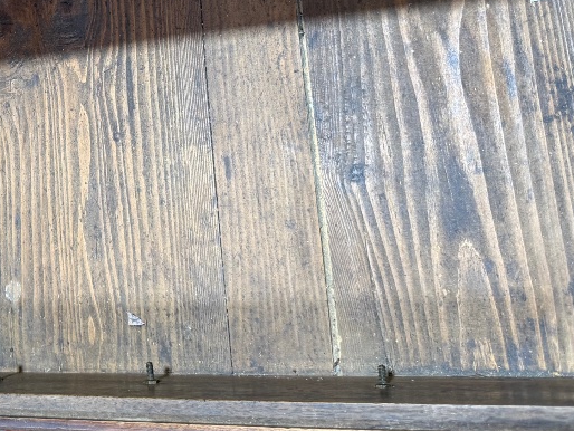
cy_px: 52
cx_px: 37
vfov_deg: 25.4
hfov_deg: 32.3
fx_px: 929
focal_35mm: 56
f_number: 1.78
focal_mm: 6.76
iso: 200
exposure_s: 1/50
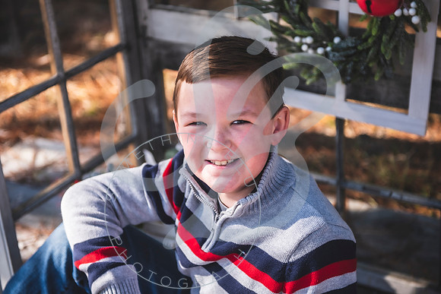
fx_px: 858
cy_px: 147
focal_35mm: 70
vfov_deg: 19.5
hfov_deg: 28.8
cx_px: 220
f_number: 2.8
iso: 100
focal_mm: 70
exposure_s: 1/500
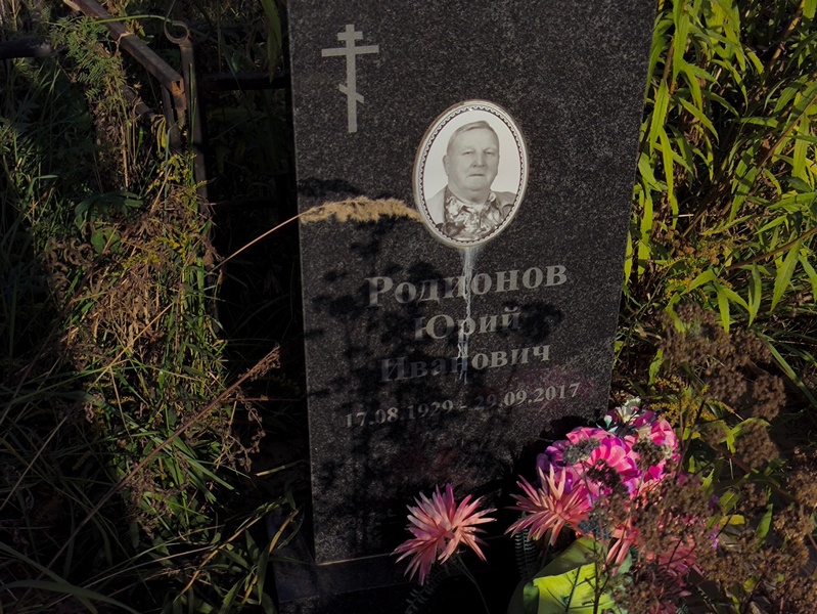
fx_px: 1181
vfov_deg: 29.1
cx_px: 408
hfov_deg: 38.2
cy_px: 307
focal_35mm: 50
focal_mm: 4.71
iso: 50
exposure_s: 1/3604
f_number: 1.7
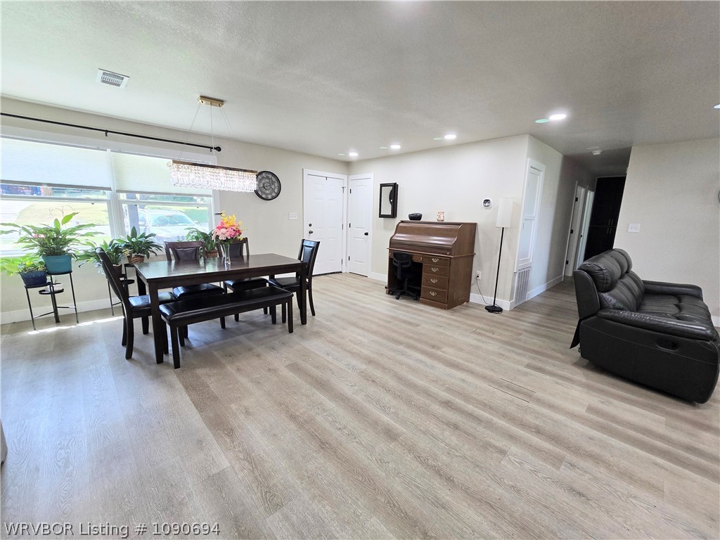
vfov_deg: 89.9
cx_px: 360
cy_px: 270
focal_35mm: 13
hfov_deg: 106.2
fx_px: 270
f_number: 2.2
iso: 100
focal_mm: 2.2
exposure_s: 1/60
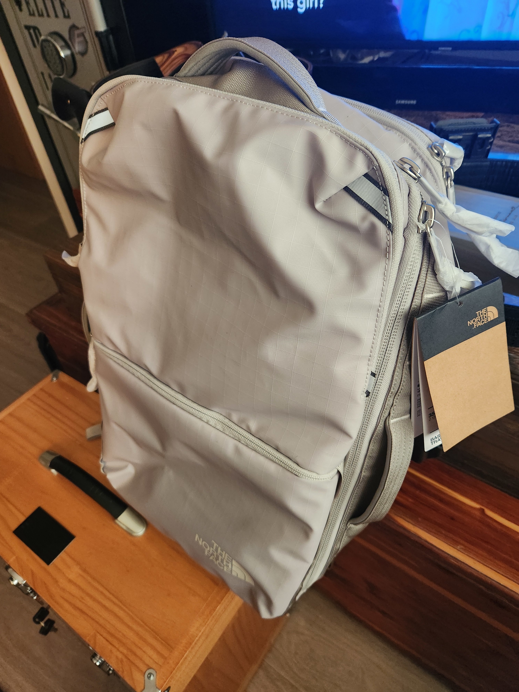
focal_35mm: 23
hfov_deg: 58.9
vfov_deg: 73.9
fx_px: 460
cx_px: 260
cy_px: 346
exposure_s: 1/60
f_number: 1.8
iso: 800
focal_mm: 5.4
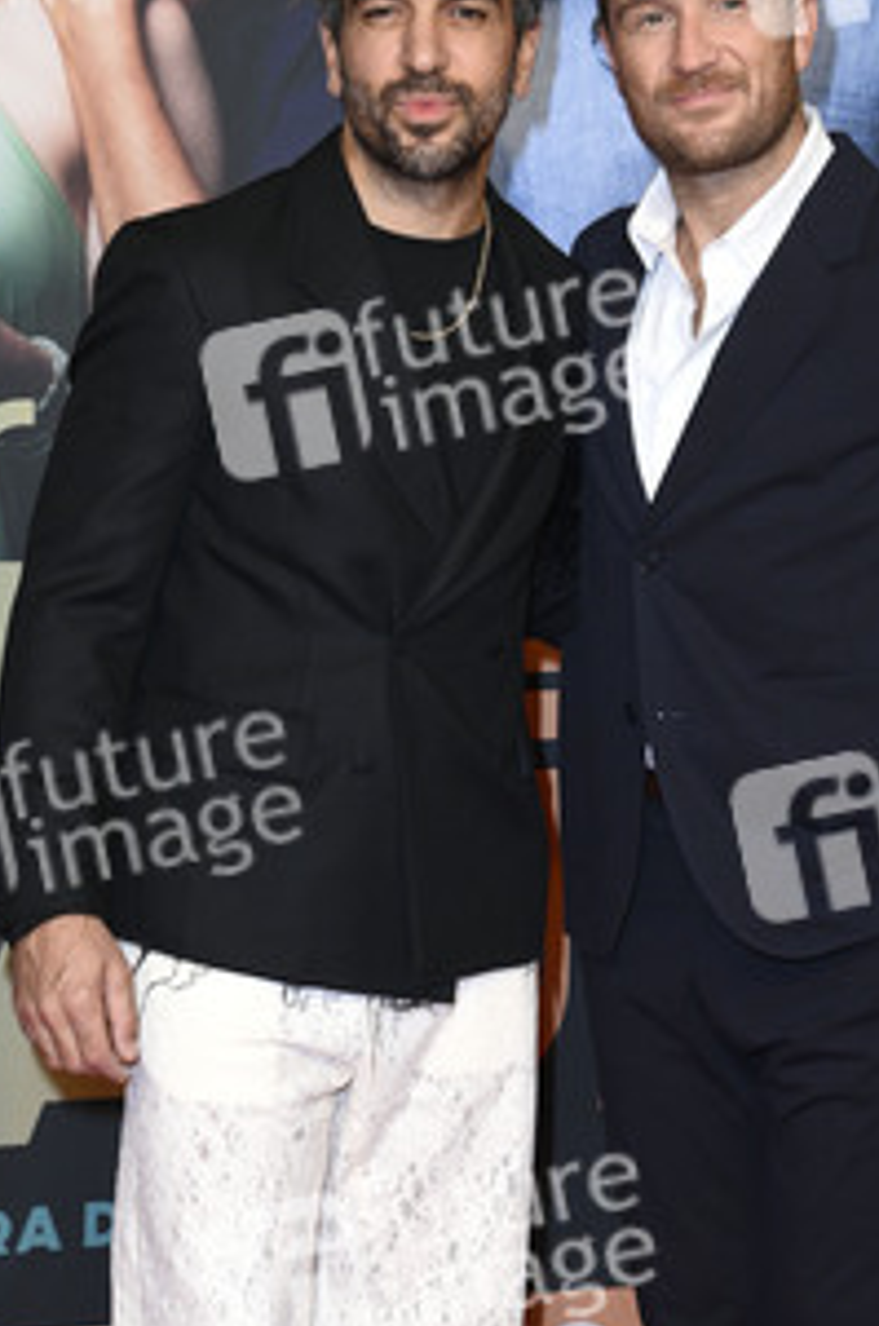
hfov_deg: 14.2
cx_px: 557
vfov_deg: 21.3
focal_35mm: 96
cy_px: 597
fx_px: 3528
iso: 1250
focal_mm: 72
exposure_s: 1/250
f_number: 5.6
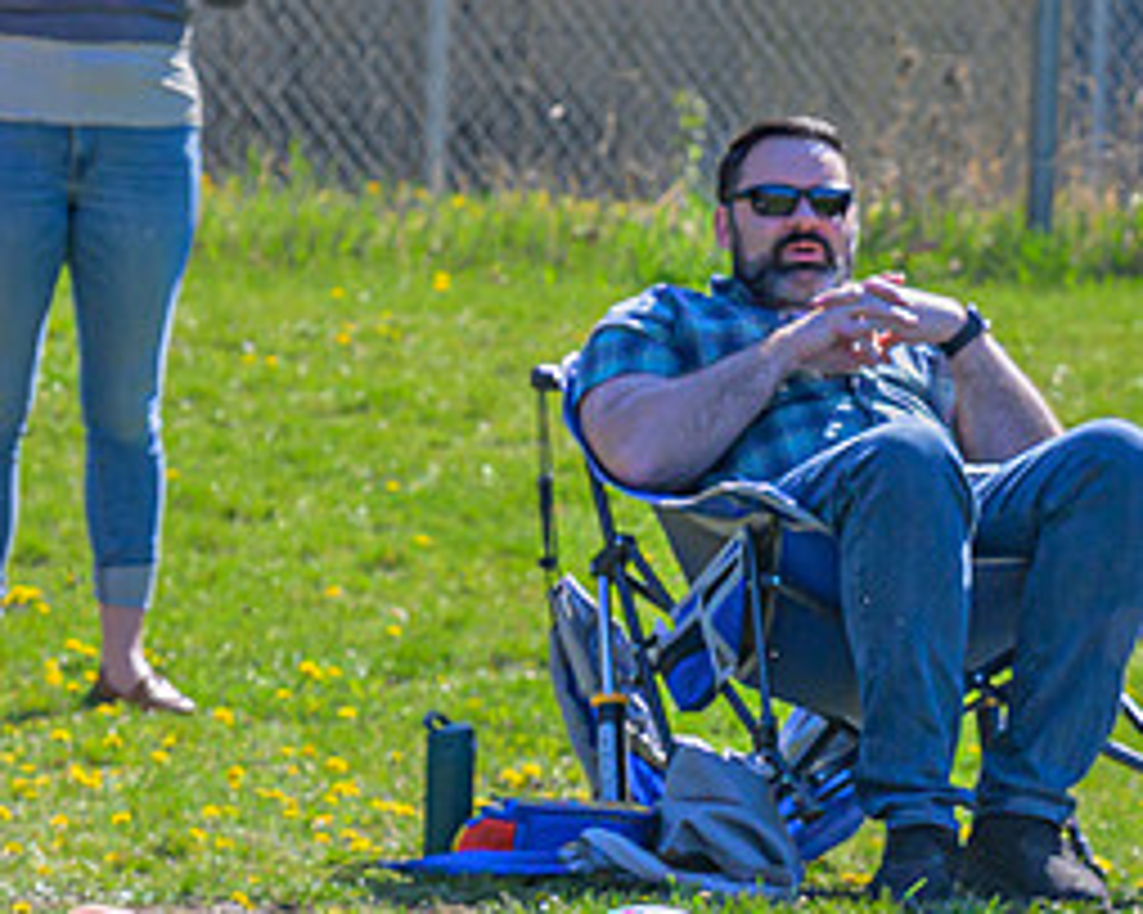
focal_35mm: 484
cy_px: 328
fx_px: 16367
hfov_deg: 4.0
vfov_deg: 3.2
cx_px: 1267
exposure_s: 1/500
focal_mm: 120
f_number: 6.3
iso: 320
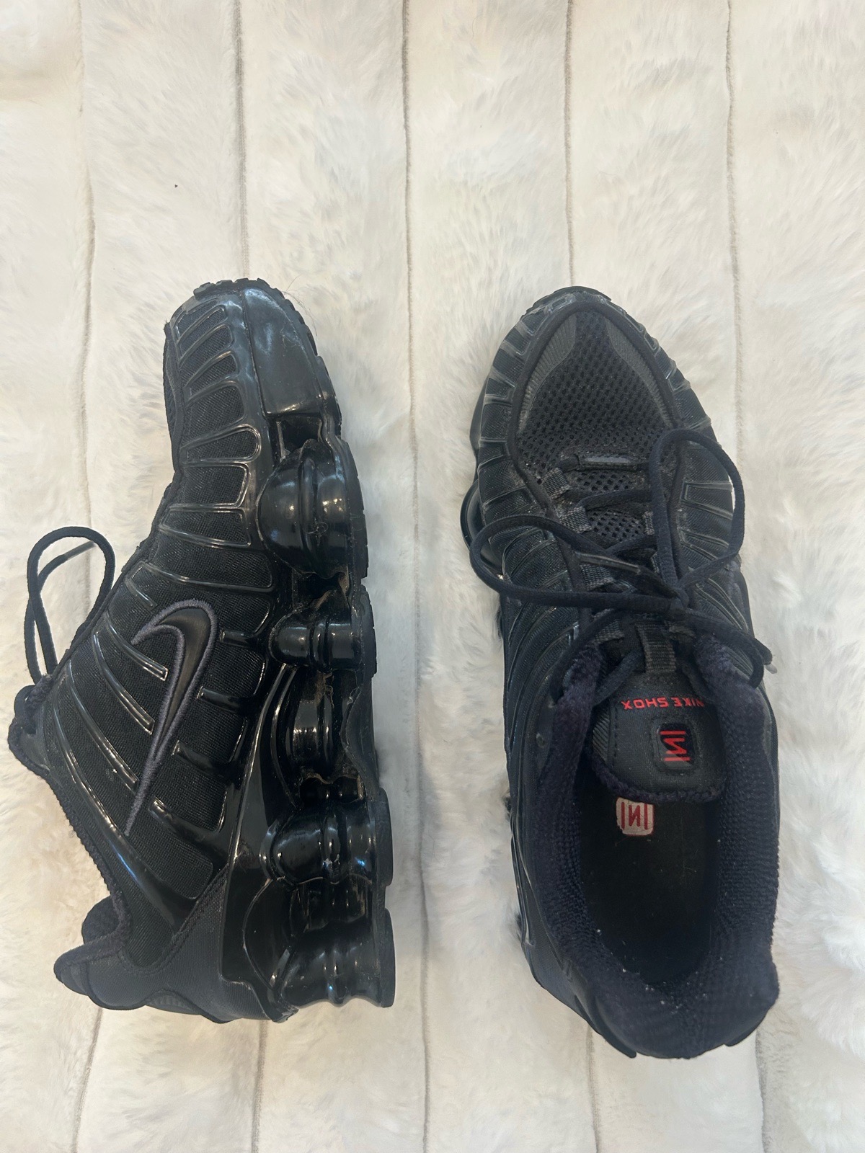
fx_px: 866
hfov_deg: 53.1
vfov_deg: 67.3
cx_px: 432
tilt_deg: -82.4
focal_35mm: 26
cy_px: 576
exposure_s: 1/50
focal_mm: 5.7
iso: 100
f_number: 1.5
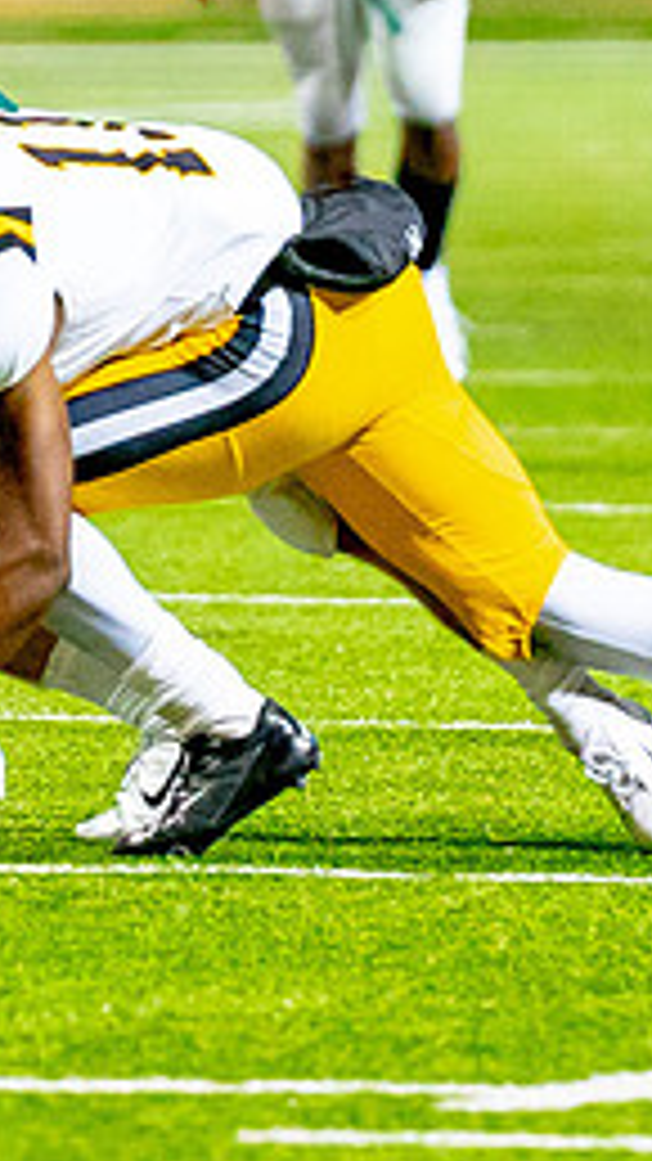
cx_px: 282
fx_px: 28418
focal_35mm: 924
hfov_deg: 1.3
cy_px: -89
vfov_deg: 2.3
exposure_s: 1/1000
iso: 5000
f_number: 2.8
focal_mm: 200
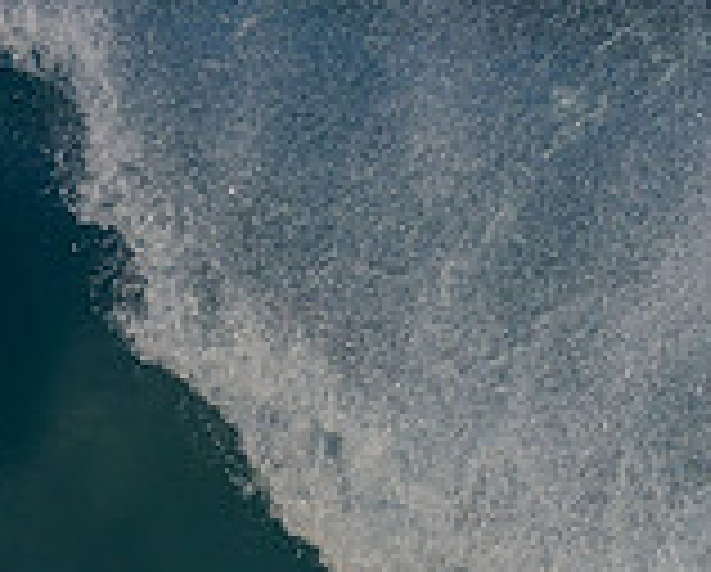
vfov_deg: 0.6
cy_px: 580
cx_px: 1473
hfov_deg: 0.8
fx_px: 50597
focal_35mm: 2400
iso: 900
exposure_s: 1/2000
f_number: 10
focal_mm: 510
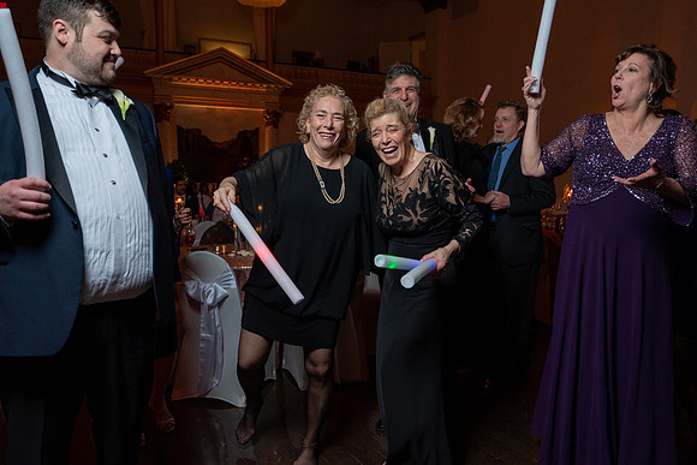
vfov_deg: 45.1
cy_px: 232
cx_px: 348
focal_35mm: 29
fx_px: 559
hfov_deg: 63.8
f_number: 4
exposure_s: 1/200
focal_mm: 28
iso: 2000
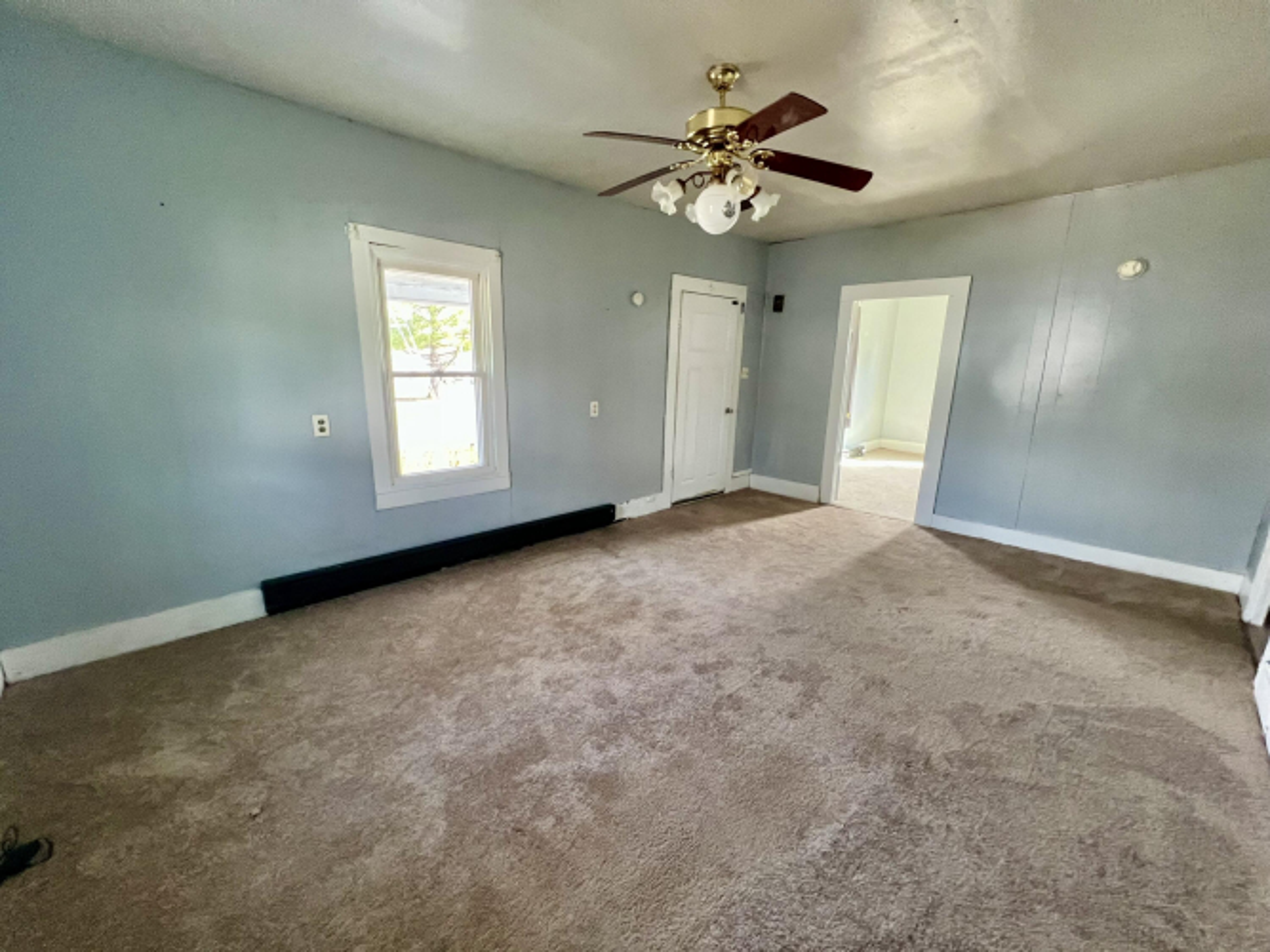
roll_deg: +1.0
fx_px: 477
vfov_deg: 89.9
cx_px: 635
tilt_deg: -12.4
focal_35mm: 13
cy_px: 476
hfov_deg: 106.2
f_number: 1.8
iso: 320
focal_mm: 1.57
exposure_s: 1/60
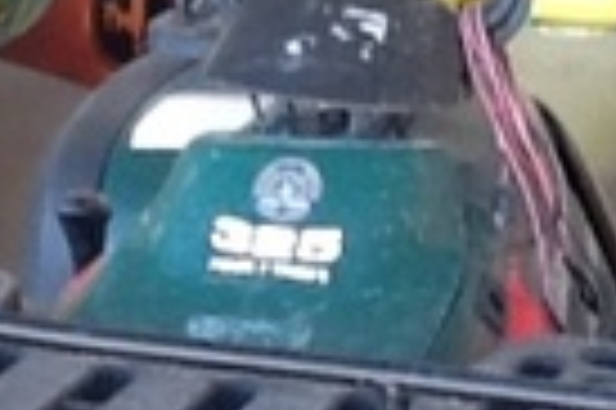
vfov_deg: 7.5
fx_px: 3110
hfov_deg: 11.3
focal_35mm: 182
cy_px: 478
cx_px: 495
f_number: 2.4
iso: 50
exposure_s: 1/40
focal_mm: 2.03
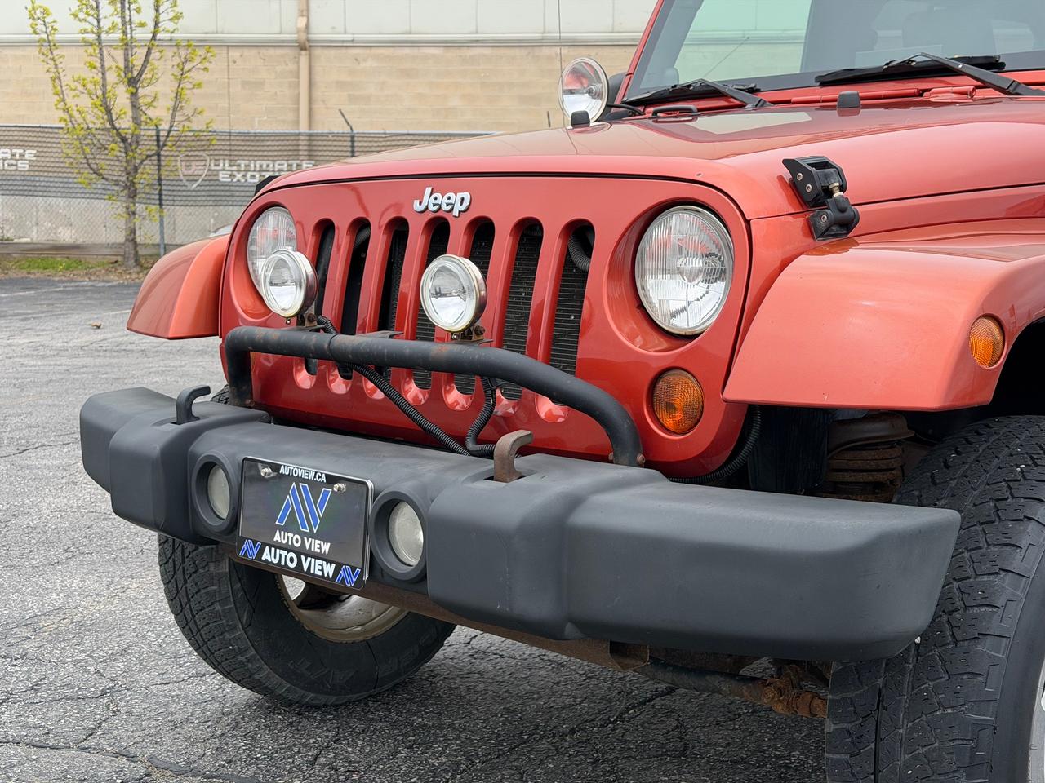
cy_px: 392
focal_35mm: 48
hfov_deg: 39.7
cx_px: 522
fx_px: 1449
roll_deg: -1.0
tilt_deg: -8.4
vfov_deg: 30.3
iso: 80
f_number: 1.78
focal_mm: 6.76
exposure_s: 1/1754
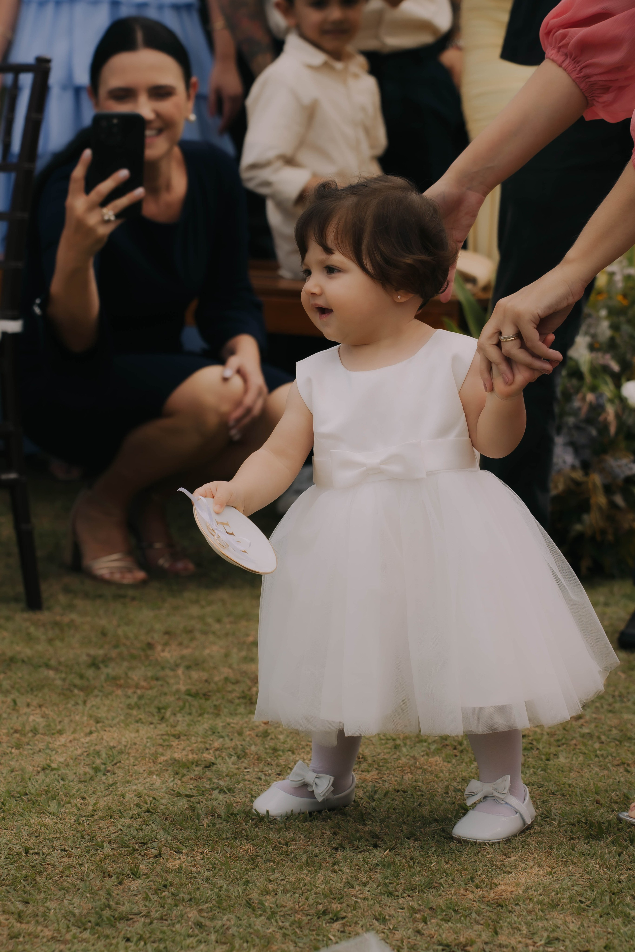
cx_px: 318
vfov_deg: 18.2
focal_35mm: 112
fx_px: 2976
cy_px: 476
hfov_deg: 12.2
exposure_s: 1/1000
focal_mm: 75
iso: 100
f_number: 4.5
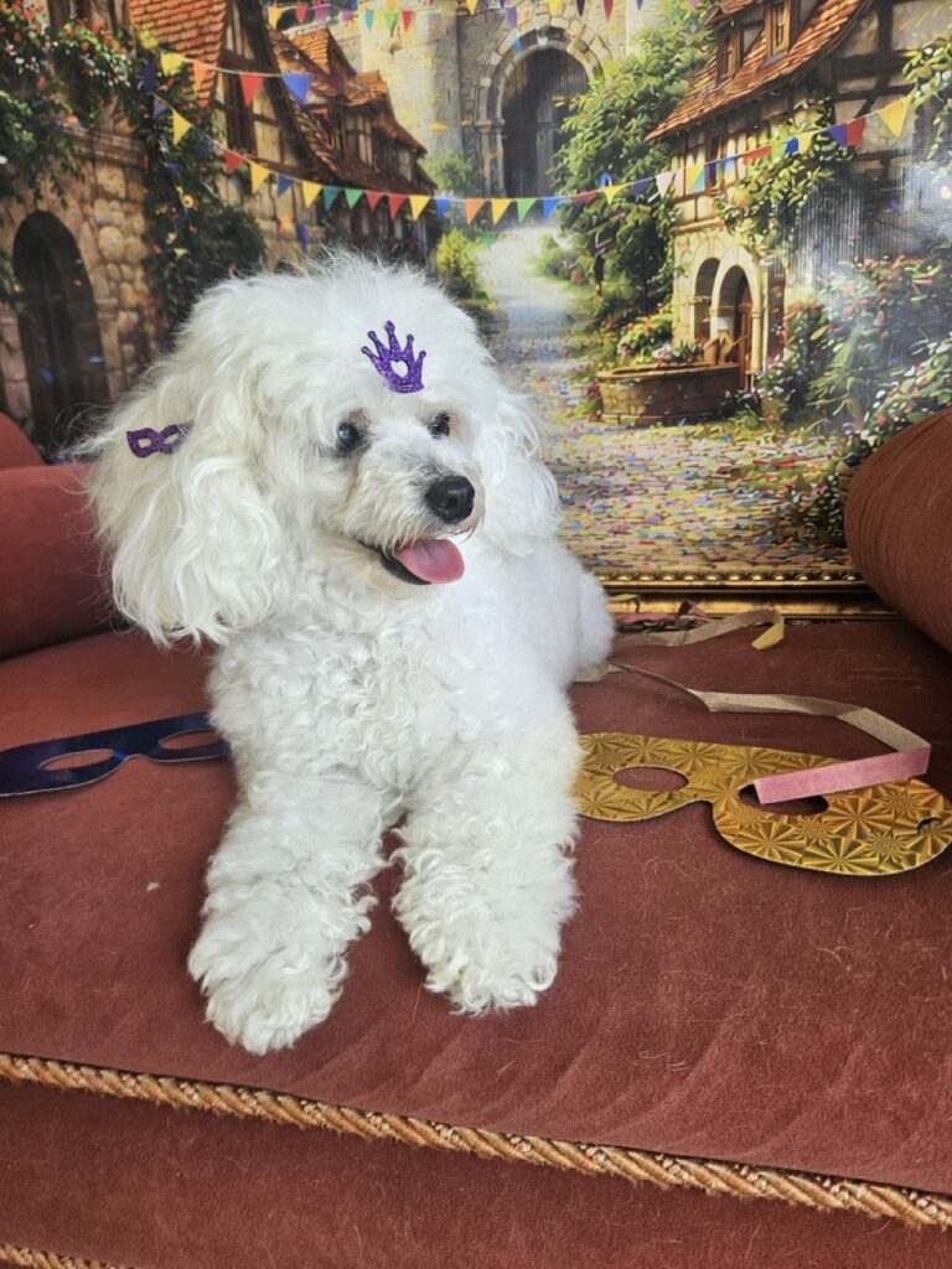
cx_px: 476
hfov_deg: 58.9
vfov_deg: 73.9
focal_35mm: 23
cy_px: 634
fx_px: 843
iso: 50
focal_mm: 5.4
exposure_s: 1/207
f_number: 1.8
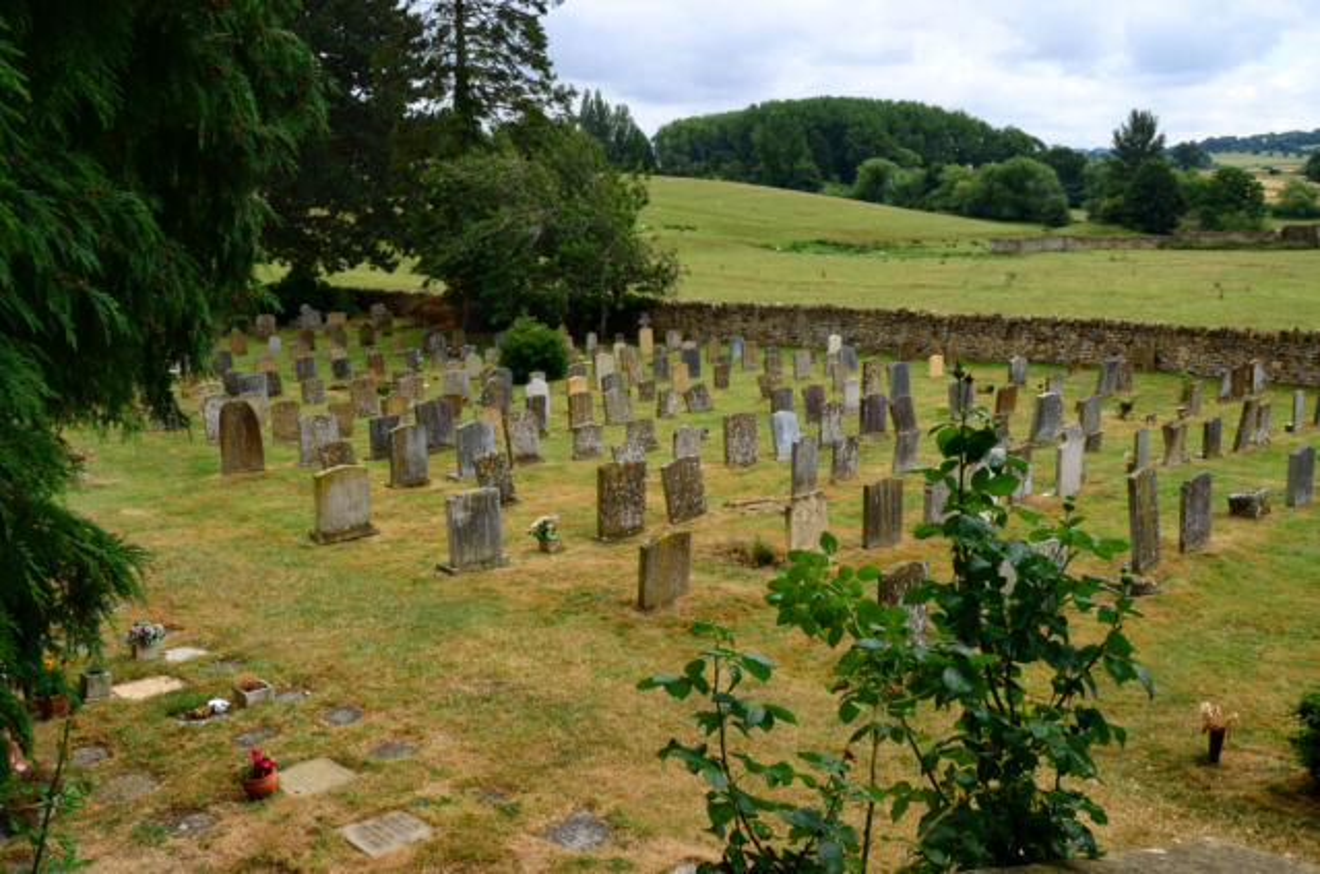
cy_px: 437
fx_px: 1098
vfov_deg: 43.4
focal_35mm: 30
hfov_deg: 62.0
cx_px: 660
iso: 200
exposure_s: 1/100
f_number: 16
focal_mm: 20
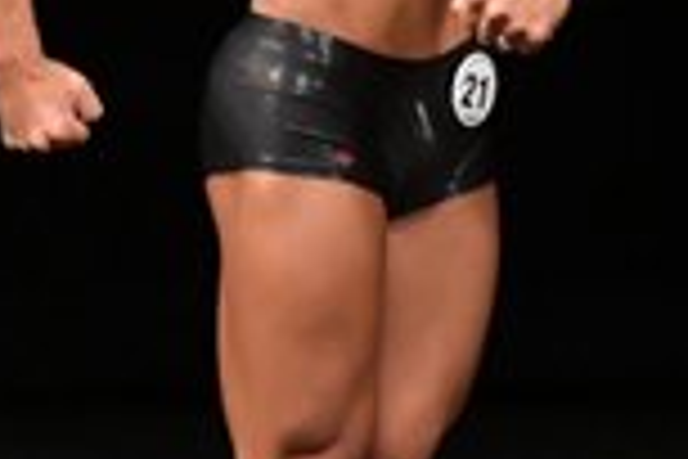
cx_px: 173
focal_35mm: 1143
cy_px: 171
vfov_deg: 1.2
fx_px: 21842
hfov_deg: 1.8
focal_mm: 150
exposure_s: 1/400
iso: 3200
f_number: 5.6
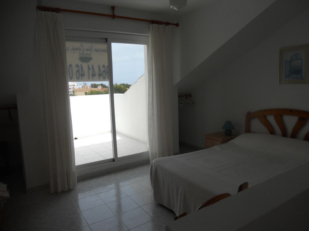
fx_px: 241
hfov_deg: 65.3
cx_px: 154
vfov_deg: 51.4
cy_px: 116
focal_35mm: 27
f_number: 3.2
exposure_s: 1/1000
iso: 80
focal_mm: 4.9
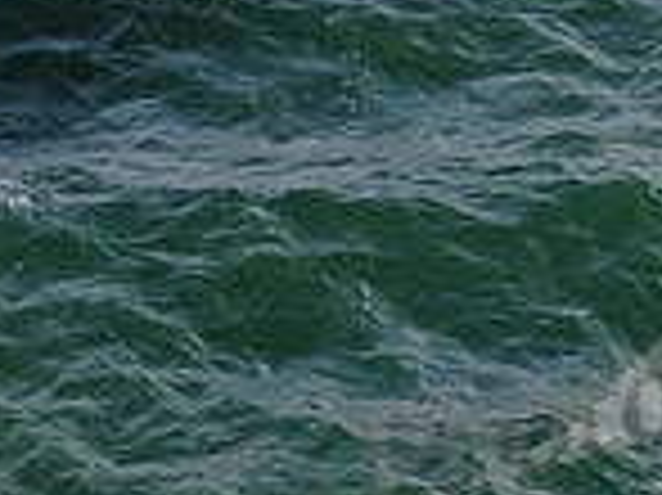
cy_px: 191
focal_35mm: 189
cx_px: 104
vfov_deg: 7.8
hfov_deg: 10.4
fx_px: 3612
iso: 100
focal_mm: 8.6
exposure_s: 1/640
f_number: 3.8
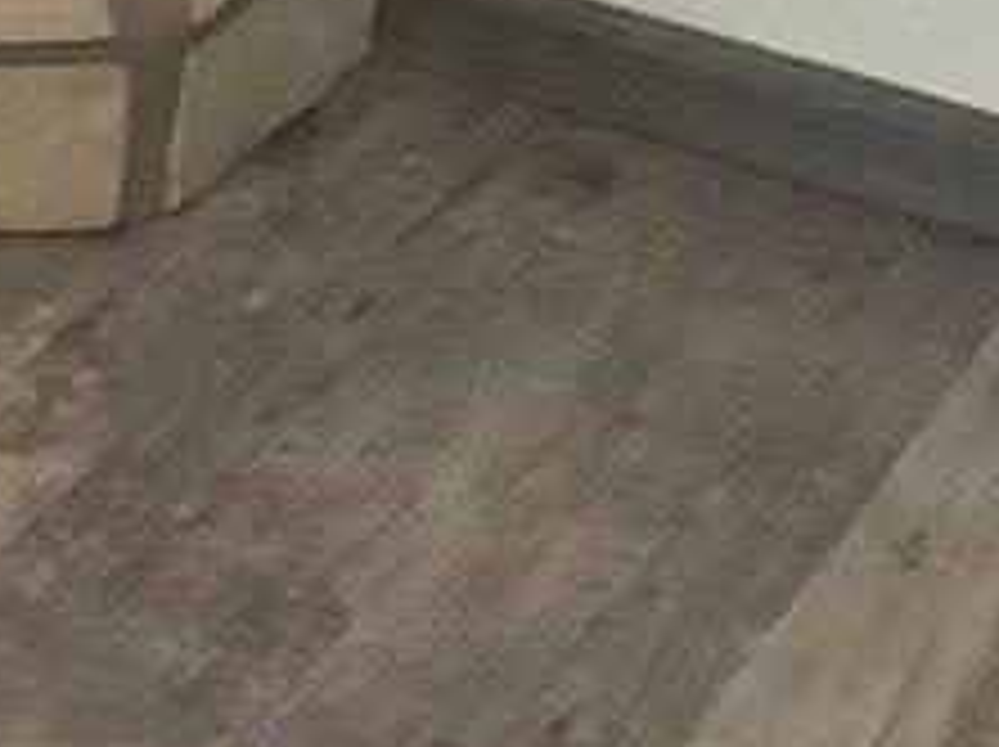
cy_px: -864
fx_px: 4122
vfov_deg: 9.5
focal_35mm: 143
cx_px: -1224
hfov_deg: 11.8
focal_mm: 3.3
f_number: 2.4
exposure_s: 1/30
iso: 500
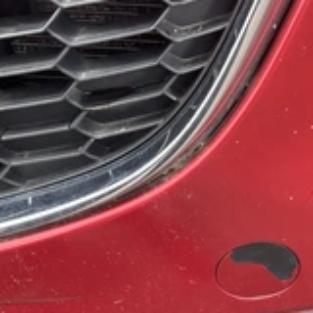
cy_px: 166
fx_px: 655
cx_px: 321
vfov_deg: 26.9
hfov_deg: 25.4
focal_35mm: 64
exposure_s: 1/303
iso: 25
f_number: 1.8
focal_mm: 3
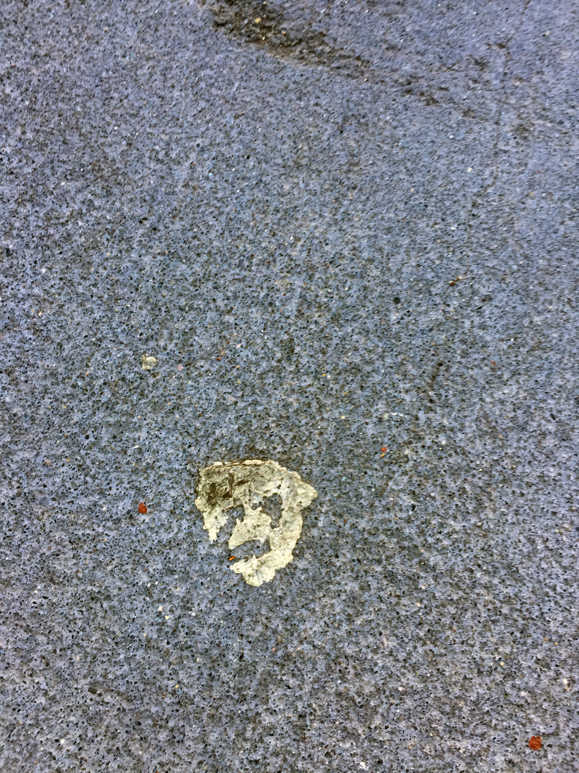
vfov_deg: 61.7
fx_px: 647
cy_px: 386
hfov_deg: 48.2
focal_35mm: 29
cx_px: 290
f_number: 2.2
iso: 50
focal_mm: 4.15
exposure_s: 1/120
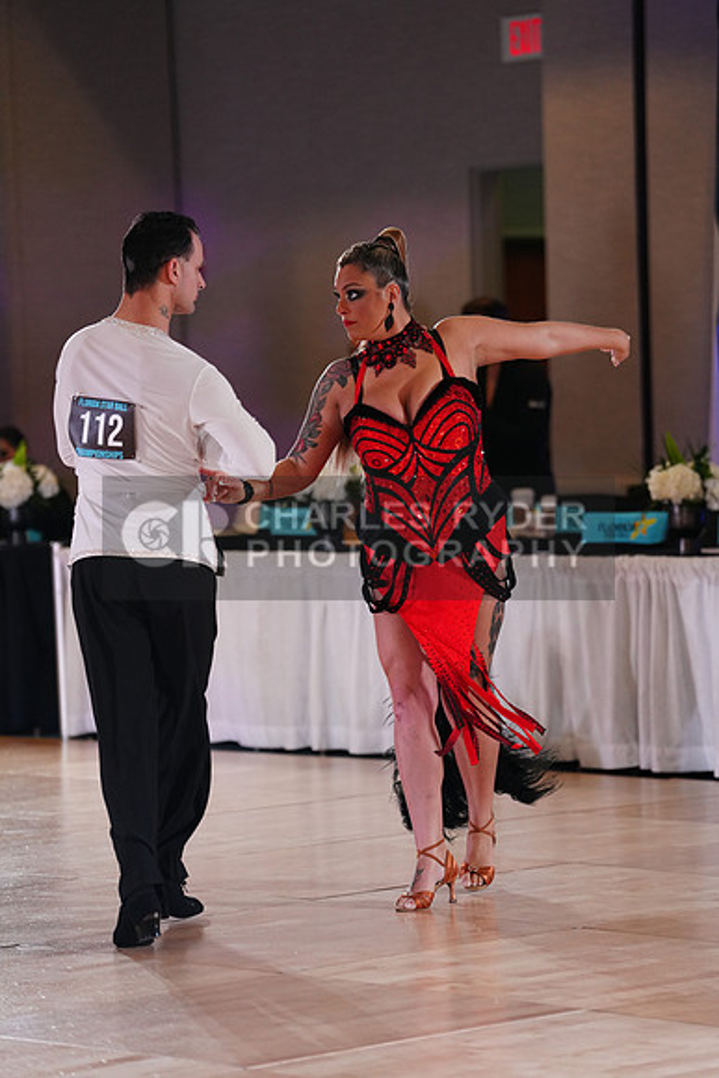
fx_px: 4371
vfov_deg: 14.1
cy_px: 539
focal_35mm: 146
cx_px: 360
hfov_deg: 9.4
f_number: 2.8
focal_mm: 146
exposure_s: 1/500
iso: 2000
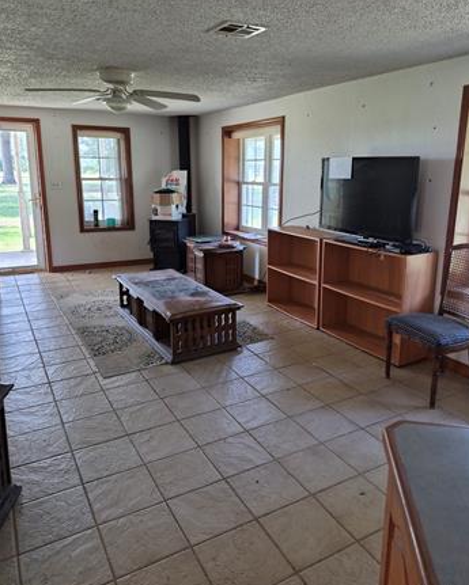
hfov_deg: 56.8
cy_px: 269
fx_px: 434
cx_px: 242
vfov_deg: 68.0
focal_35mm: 25
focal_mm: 5.4
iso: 320
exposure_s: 1/120
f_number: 1.8
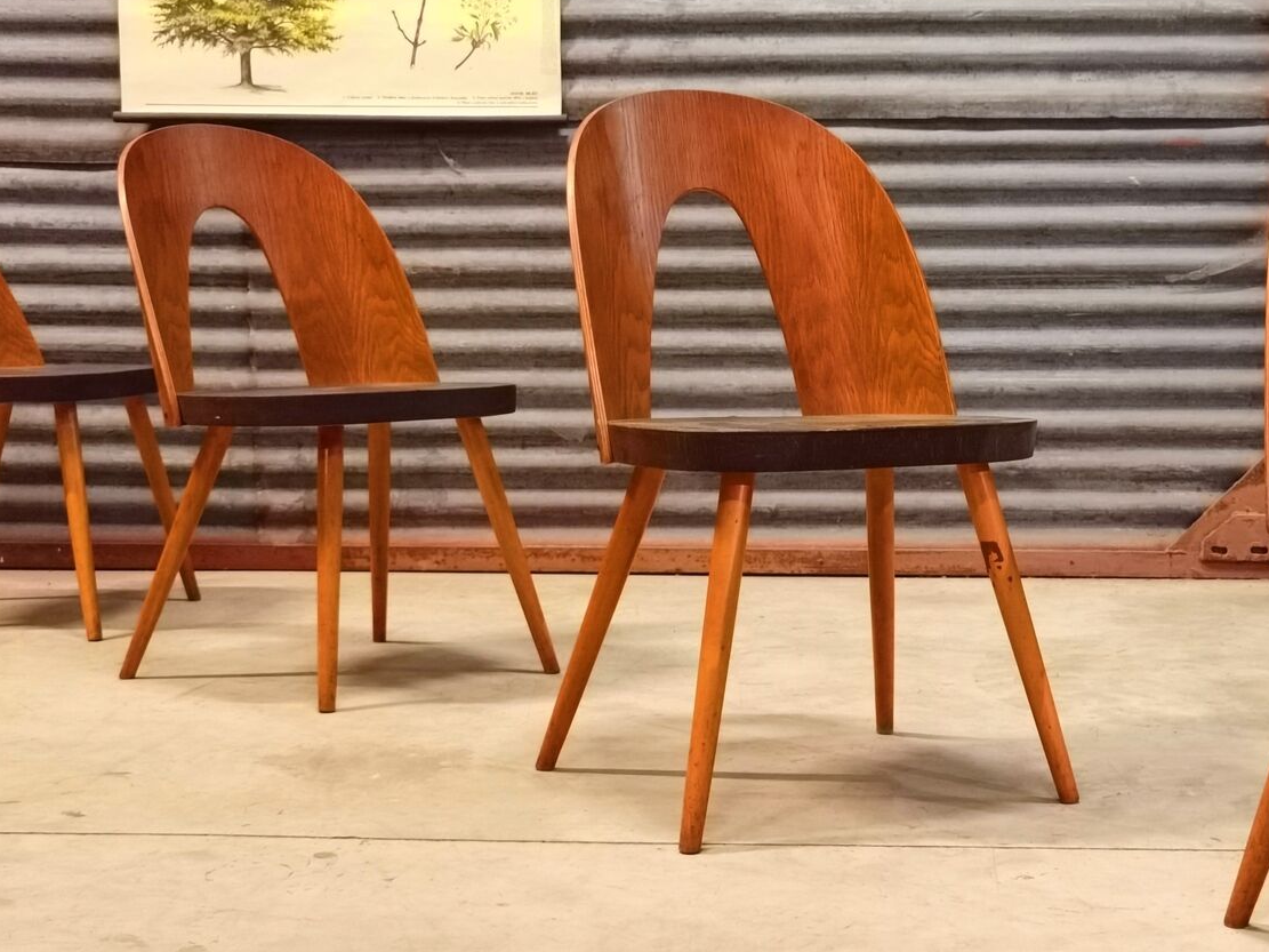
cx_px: 899
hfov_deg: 35.0
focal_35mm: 54
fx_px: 1979
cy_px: 603
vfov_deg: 26.9
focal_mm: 6.71
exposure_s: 1/20
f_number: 1.9
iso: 800
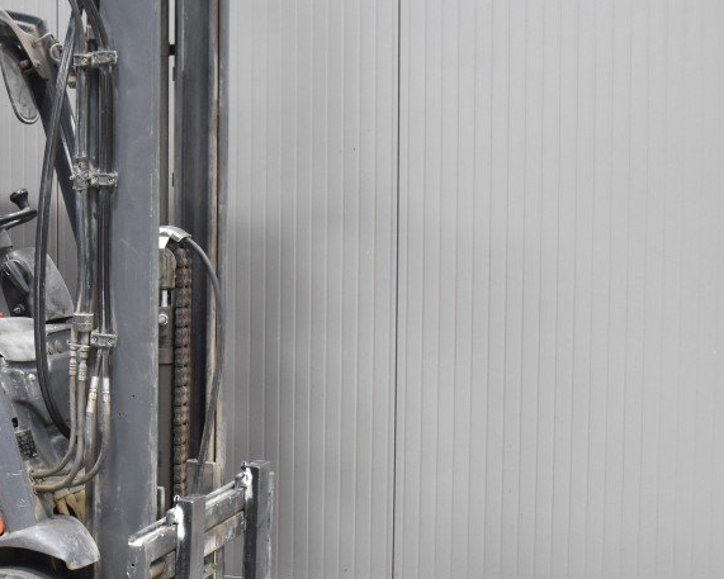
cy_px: 310
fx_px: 1586
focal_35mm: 74
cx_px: -4
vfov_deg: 20.7
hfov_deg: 24.5
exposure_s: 1/25
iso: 1600
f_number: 5
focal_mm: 25
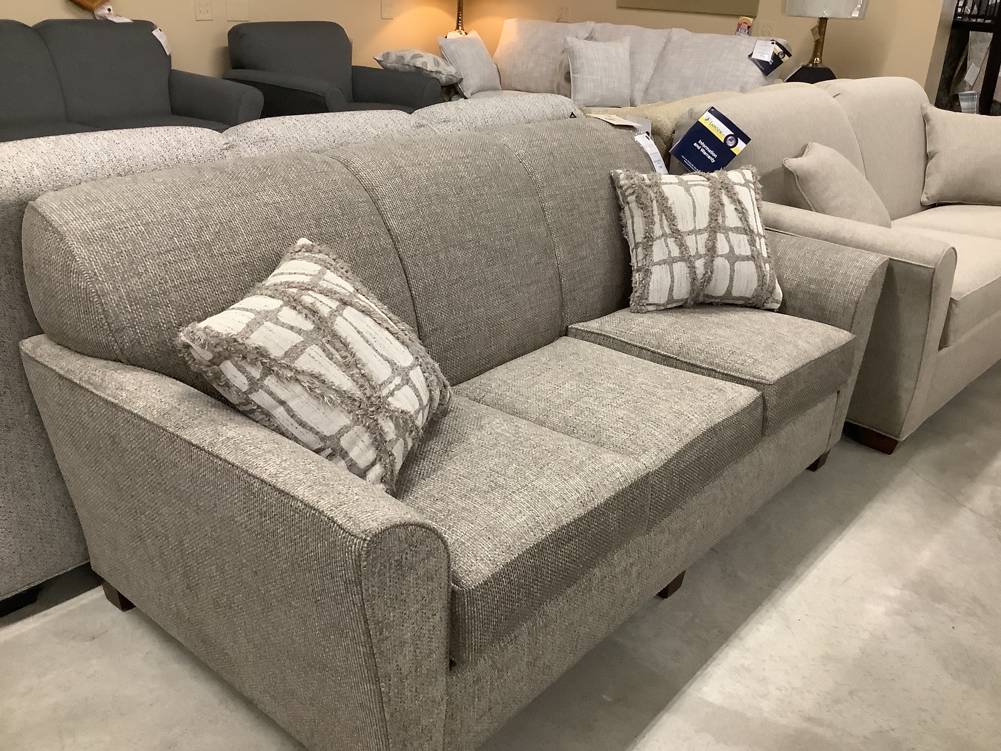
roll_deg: -2.8
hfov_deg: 58.4
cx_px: 500
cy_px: 376
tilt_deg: -24.0
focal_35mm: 31
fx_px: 896
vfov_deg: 45.4
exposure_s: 1/60
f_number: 2.4
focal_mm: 3.3
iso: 320
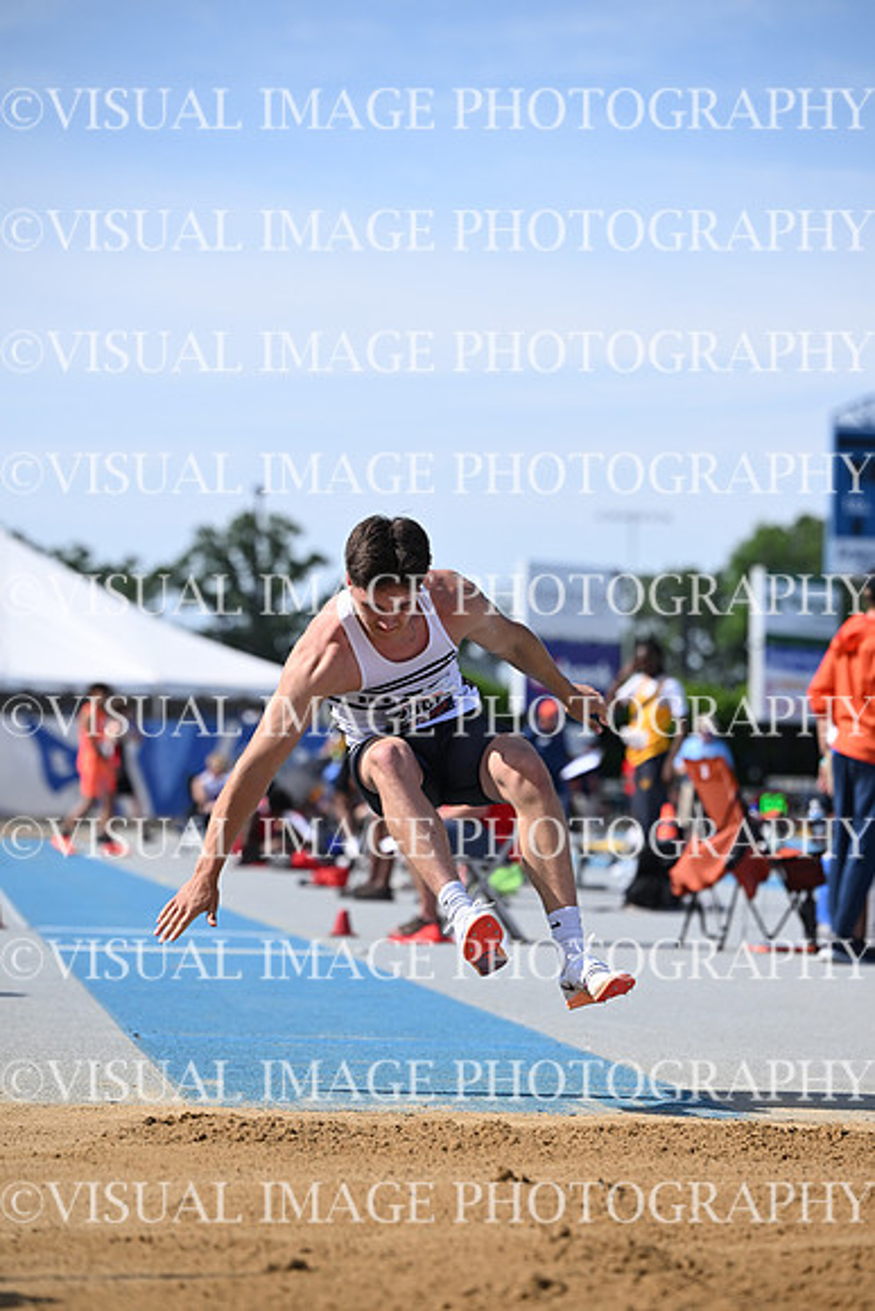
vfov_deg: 15.8
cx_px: 438
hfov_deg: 10.6
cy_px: 656
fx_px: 4736
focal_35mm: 130
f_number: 3.5
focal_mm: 130
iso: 500
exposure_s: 1/6400
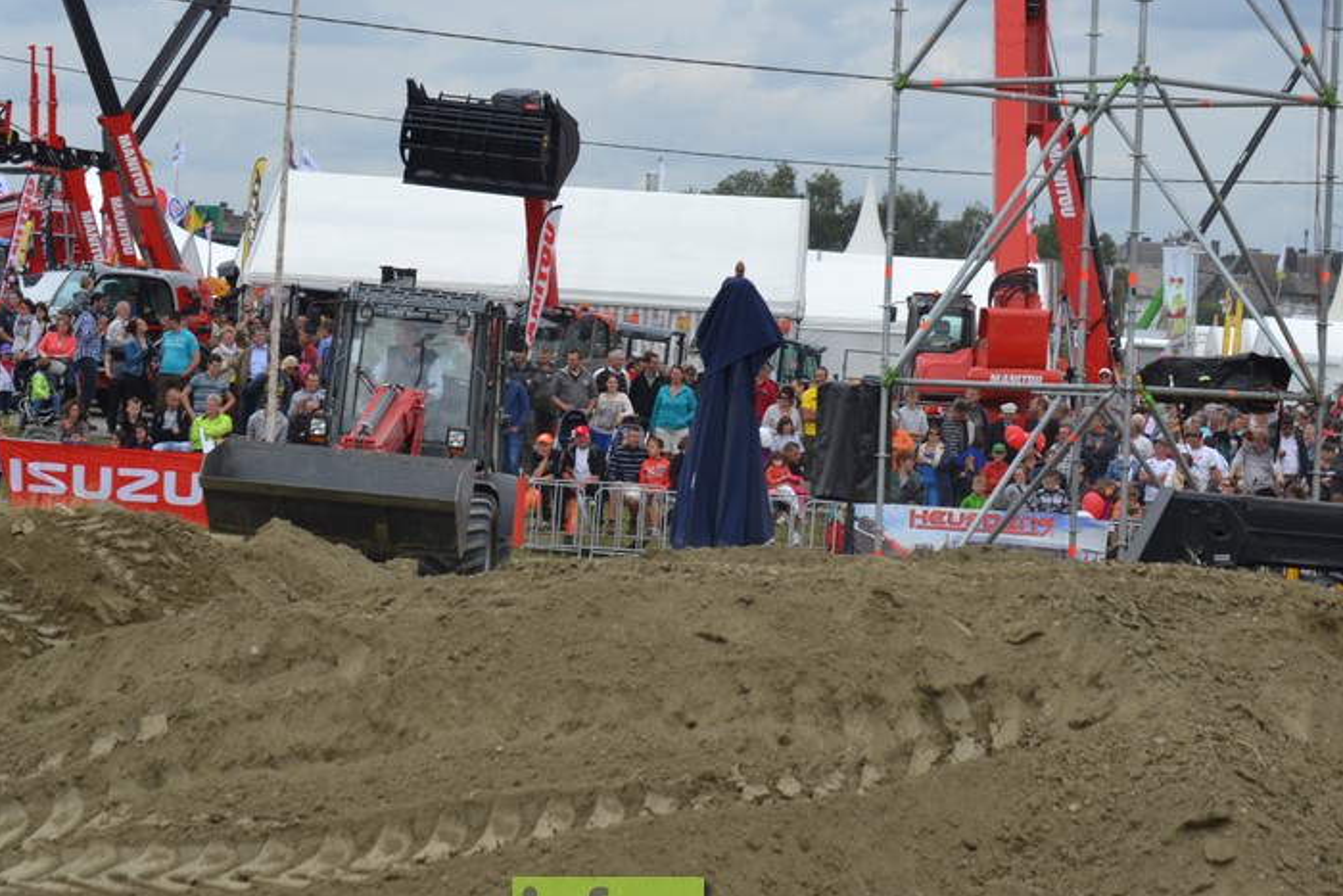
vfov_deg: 11.4
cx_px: 608
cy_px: 375
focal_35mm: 121
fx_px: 4505
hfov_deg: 17.0
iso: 100
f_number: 9
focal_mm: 55
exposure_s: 1/320
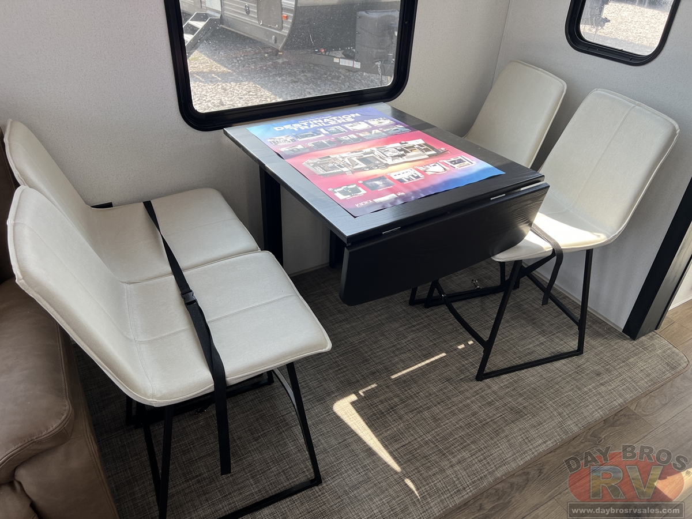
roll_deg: -2.0
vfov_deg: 53.1
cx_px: 346
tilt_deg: -36.9
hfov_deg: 67.3
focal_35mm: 26
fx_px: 520
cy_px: 260
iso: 40
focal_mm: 5.7
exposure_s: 1/121
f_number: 1.5
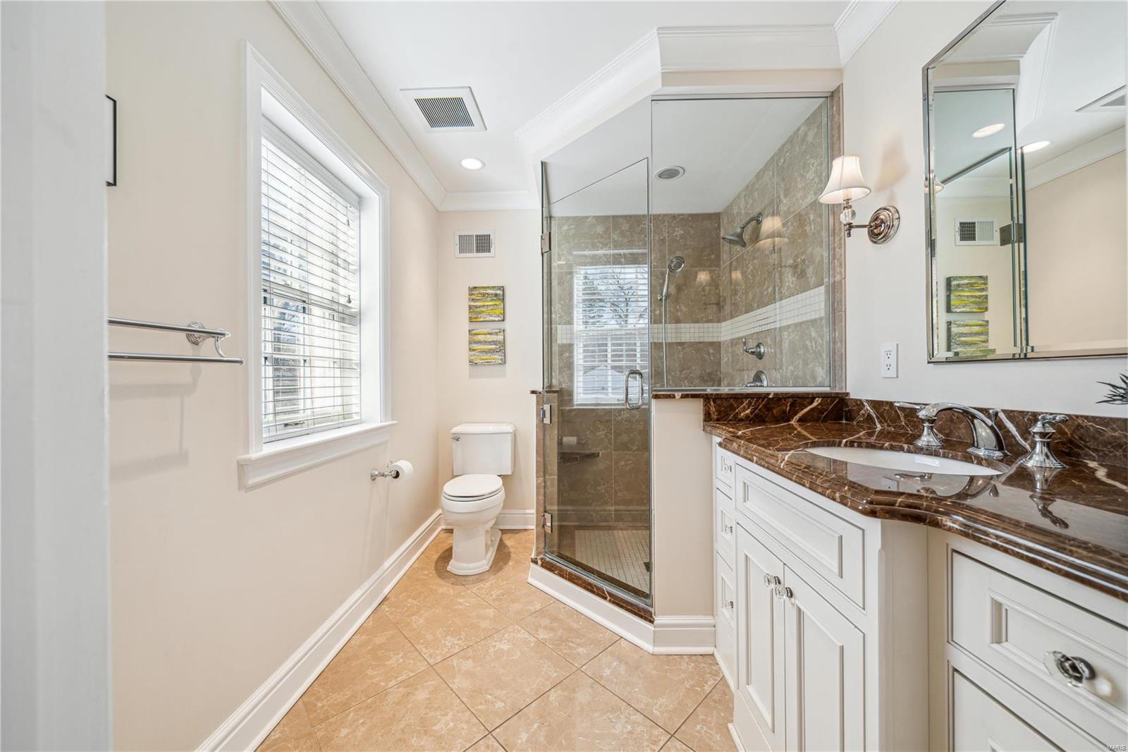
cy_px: 376
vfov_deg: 90.0
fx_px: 376
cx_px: 564
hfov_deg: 112.6
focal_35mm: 12
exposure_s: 1/50
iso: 400
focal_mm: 12
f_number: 8
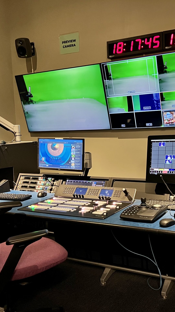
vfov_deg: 52.8
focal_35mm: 38
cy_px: 156
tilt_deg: -4.2
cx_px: 135
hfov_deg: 30.6
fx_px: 314
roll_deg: +1.5
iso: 500
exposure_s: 1/60
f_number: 1.5
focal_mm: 5.7
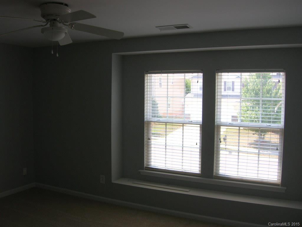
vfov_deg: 41.8
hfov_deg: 54.0
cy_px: 114
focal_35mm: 34
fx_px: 297
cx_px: 151
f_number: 4.9
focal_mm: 5.7
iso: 50
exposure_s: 1/40.4
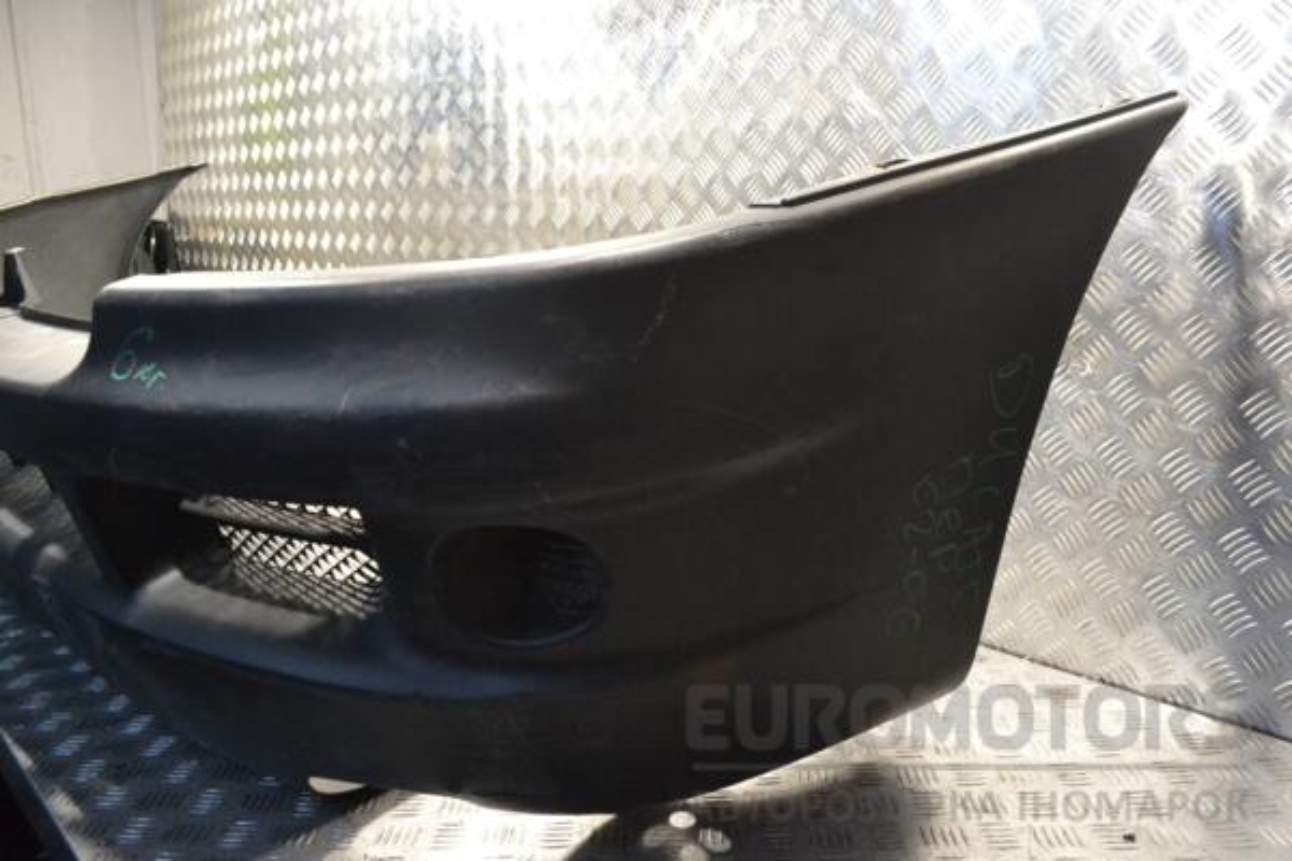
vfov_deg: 47.9
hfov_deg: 67.4
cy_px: 430
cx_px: 646
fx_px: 969
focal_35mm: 27
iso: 3200
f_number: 6.3
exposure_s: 1/160
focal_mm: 18
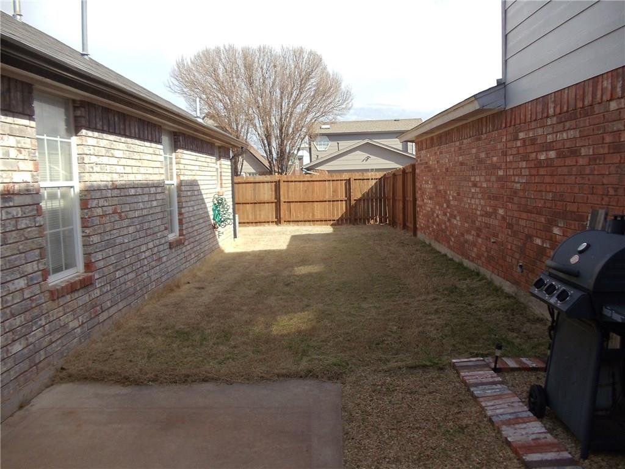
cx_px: 312
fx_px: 794
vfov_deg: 32.9
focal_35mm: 44
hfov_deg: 42.9
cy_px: 234
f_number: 7.1
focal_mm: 6
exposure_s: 1/125
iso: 80
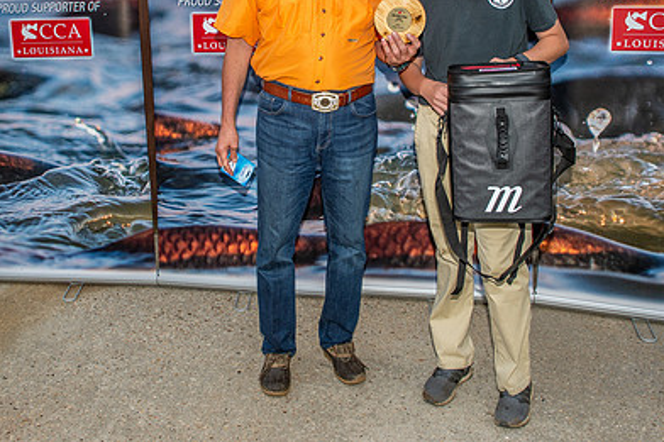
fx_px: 737
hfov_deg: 48.4
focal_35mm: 40
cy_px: 117
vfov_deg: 32.8
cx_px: 302
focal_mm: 27
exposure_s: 1/200
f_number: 6.3
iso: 160
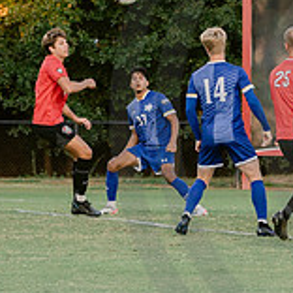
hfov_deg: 4.3
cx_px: 199
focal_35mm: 412
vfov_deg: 4.3
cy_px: 117
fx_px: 3945
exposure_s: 1/250
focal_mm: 90
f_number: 4.5
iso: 640
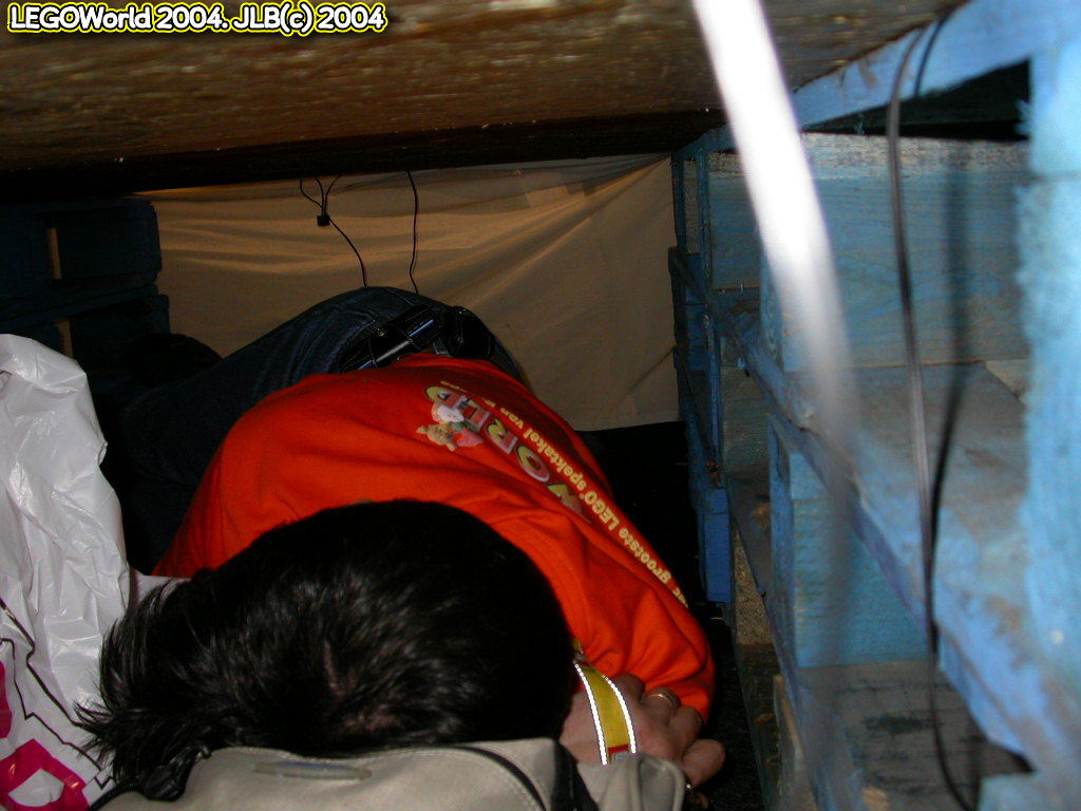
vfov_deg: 37.7
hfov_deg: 49.0
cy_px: 406
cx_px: 540
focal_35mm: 38
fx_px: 1187
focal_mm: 7.85
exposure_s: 1/60
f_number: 2.6
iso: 100
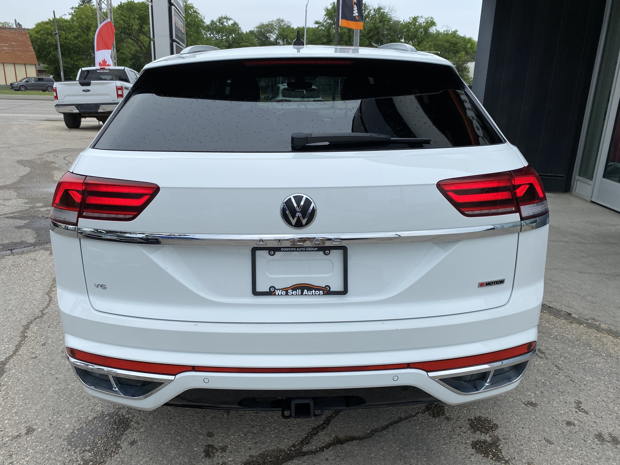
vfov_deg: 53.1
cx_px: 310
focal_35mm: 26
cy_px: 232
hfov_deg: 67.3
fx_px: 466
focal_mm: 4.25
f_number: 1.8
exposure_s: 1/1395
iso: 32
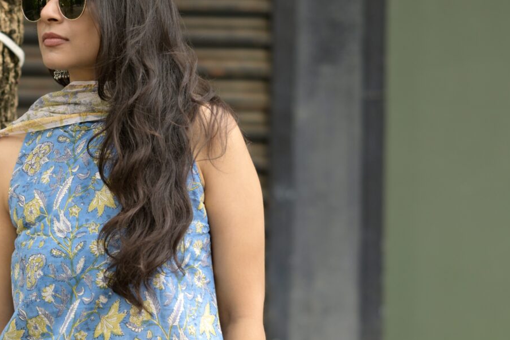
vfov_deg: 5.6
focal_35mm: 243
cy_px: 392
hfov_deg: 8.5
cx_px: 147
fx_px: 3442
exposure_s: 1/400
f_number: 1.8
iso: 100
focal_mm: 85
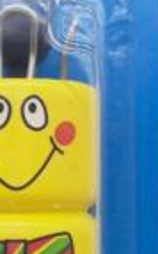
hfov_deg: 9.4
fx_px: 961
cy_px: 136
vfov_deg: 15.1
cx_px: 28
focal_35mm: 139
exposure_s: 1/728
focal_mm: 3.95
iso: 50
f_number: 1.8
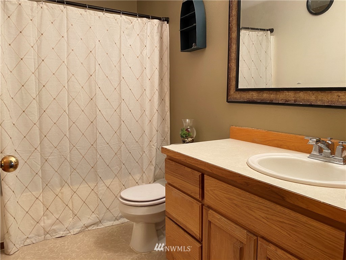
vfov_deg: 53.1
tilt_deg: -6.6
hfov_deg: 67.3
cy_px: 130
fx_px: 260
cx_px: 173
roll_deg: +1.1
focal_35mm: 26
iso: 80
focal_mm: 4.25
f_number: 1.8
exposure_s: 1/60
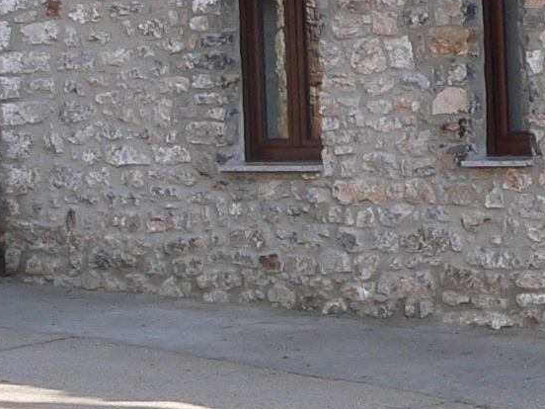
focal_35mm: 167
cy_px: 89
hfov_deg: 10.8
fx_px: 2629
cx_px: 1092
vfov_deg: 8.9
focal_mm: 6
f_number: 4
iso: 80
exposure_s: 1/160
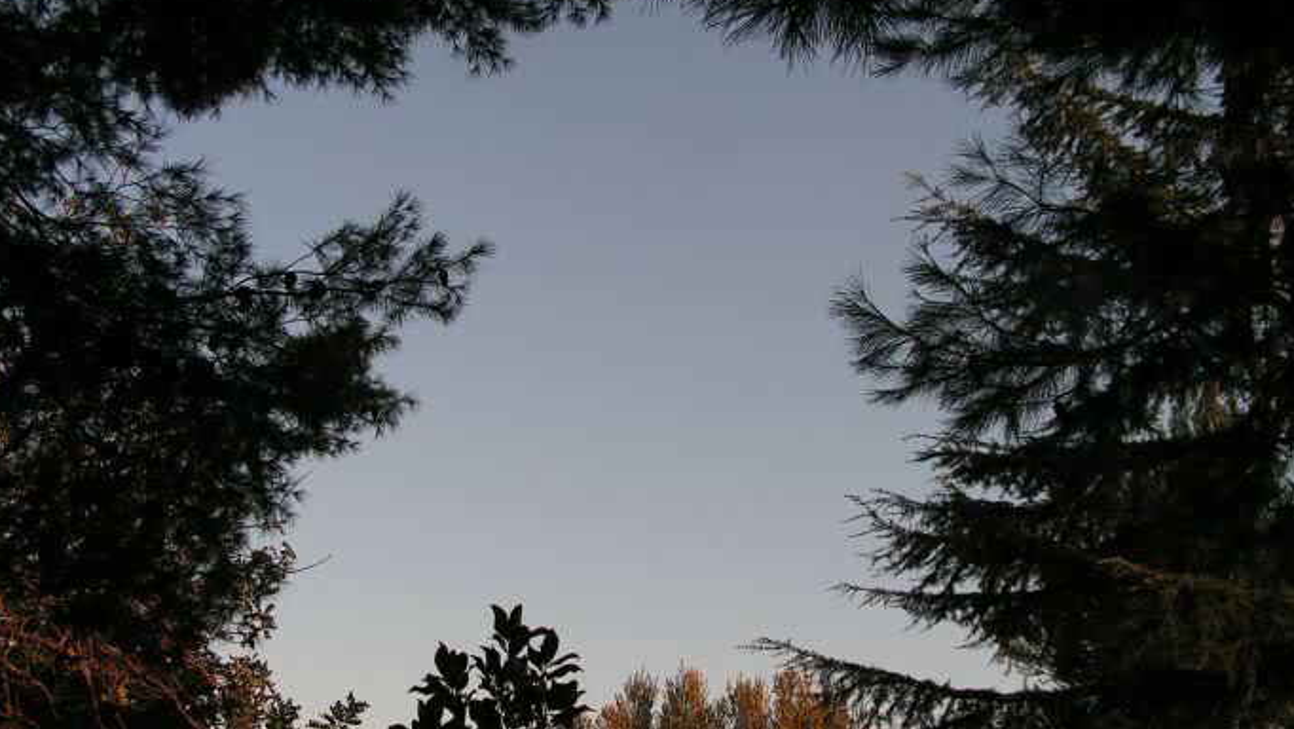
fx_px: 1373
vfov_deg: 29.7
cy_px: 376
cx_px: 639
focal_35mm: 40
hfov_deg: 50.5
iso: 64
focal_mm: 6
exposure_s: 1/200
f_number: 4.8
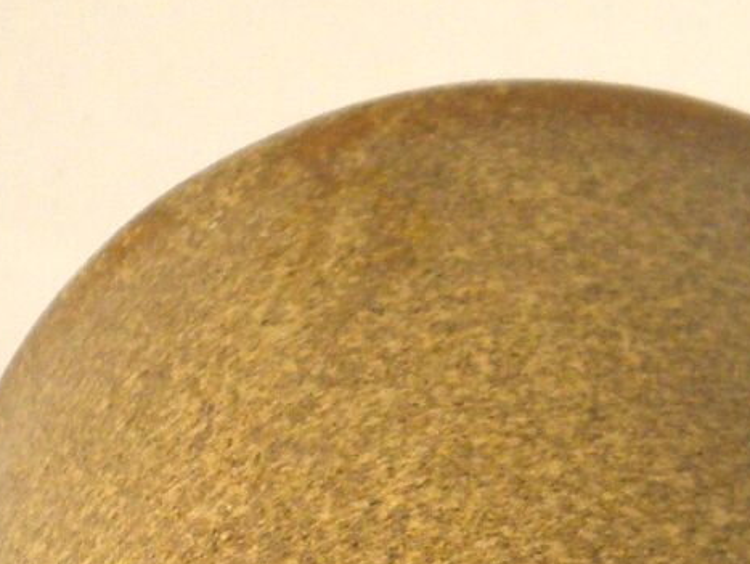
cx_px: 53
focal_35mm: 241
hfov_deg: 8.2
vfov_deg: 6.0
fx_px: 5226
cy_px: 1123
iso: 100
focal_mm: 7.9
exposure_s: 1/60
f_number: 3.9
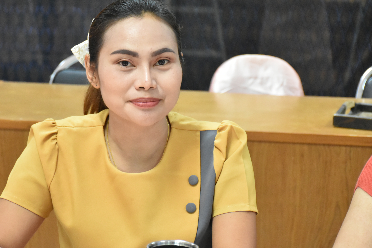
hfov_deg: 15.3
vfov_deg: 10.2
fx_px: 1385
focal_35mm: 134
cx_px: 150
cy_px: 115
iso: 3200
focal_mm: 70
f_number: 5
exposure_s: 1/80
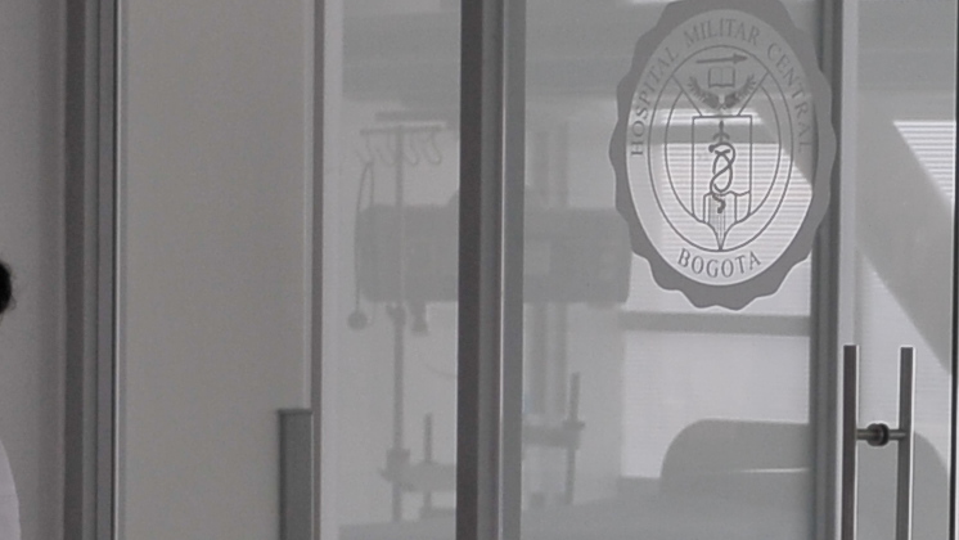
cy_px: 585
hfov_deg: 10.2
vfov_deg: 5.8
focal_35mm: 209
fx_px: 5316
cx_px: 967
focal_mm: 35
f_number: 2.8
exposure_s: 1/320
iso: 250
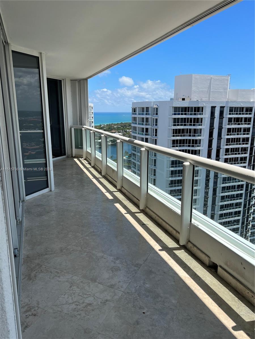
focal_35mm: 26
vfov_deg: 67.3
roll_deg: +0.1
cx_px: 128
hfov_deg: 53.1
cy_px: 170
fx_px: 255
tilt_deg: -12.7
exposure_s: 1/4115
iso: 50
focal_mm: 5.7
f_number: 1.5
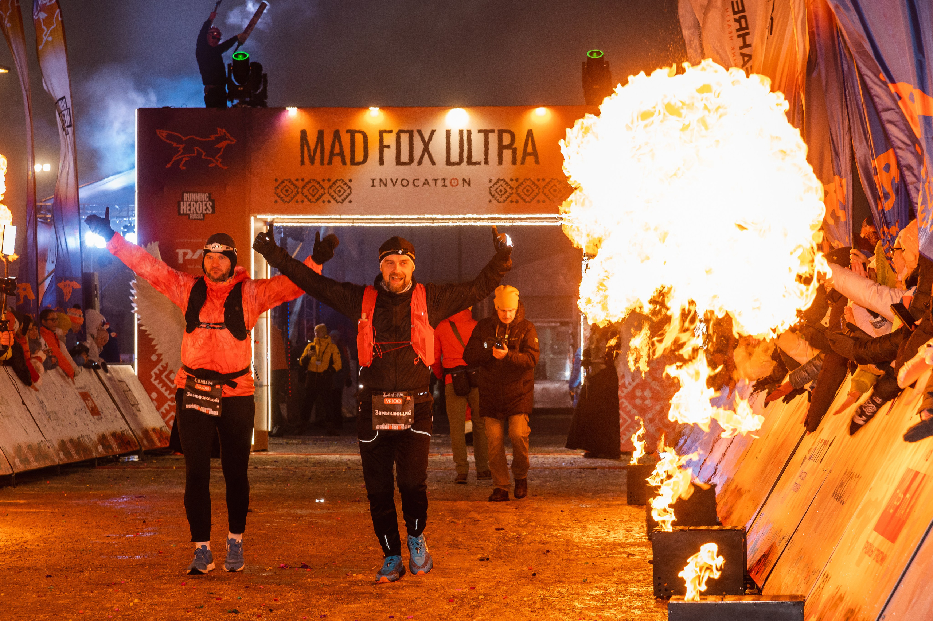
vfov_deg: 11.2
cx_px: 466
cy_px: 310
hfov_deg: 16.7
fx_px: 3171
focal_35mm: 122
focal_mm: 120
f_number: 8
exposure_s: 1/200
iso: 3200
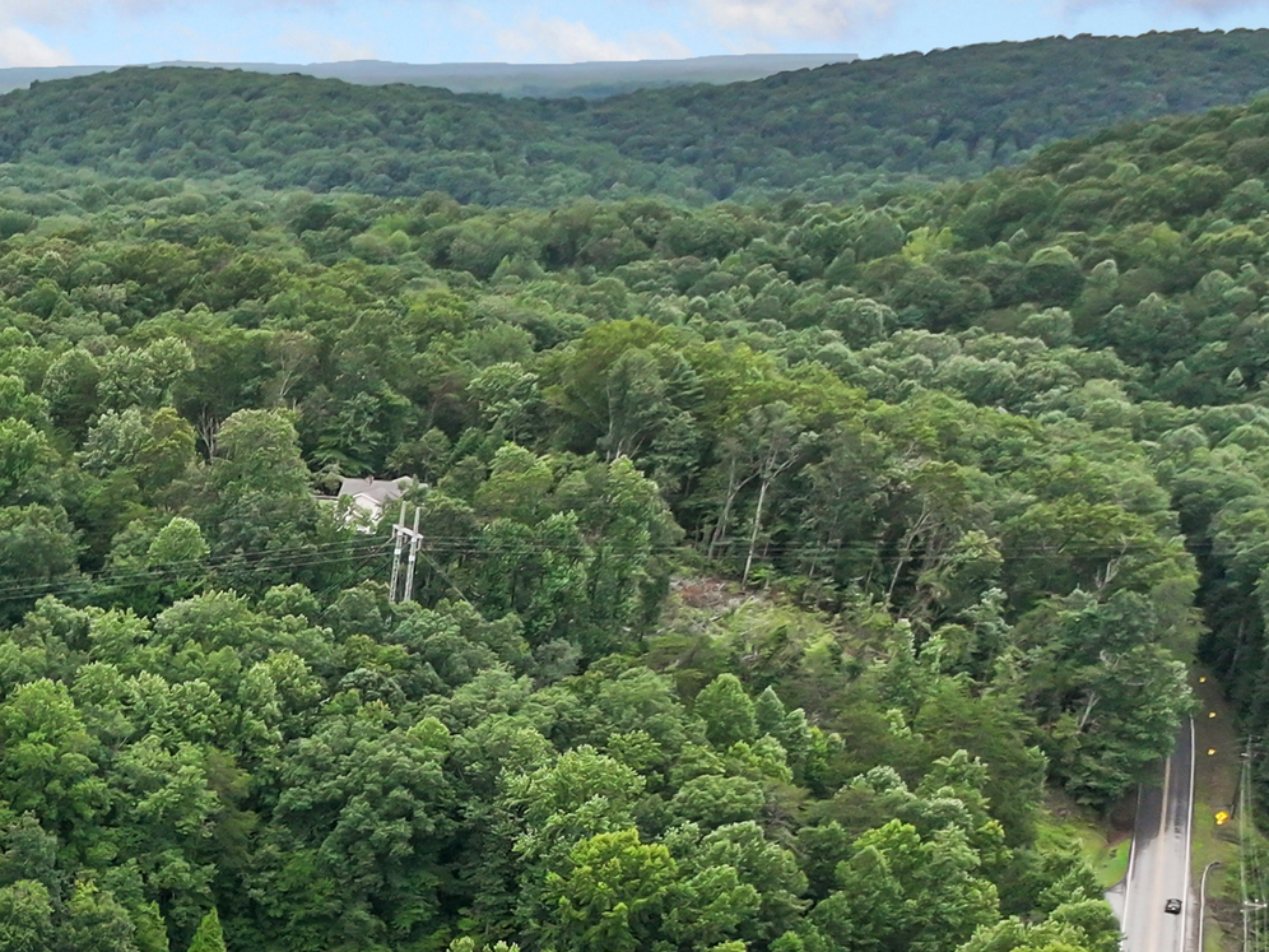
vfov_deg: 18.1
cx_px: -589
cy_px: 1341
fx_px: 2713
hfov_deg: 22.2
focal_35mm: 74
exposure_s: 1/1600
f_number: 2.8
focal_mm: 12.29
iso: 140
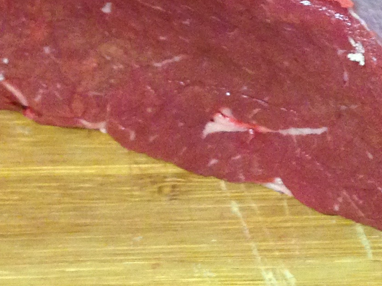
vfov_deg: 11.3
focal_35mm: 130
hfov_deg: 15.0
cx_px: 357
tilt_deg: -39.5
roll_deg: +0.4
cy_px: 26
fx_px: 1434
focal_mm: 4.12
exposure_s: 1/20
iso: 320
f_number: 2.4
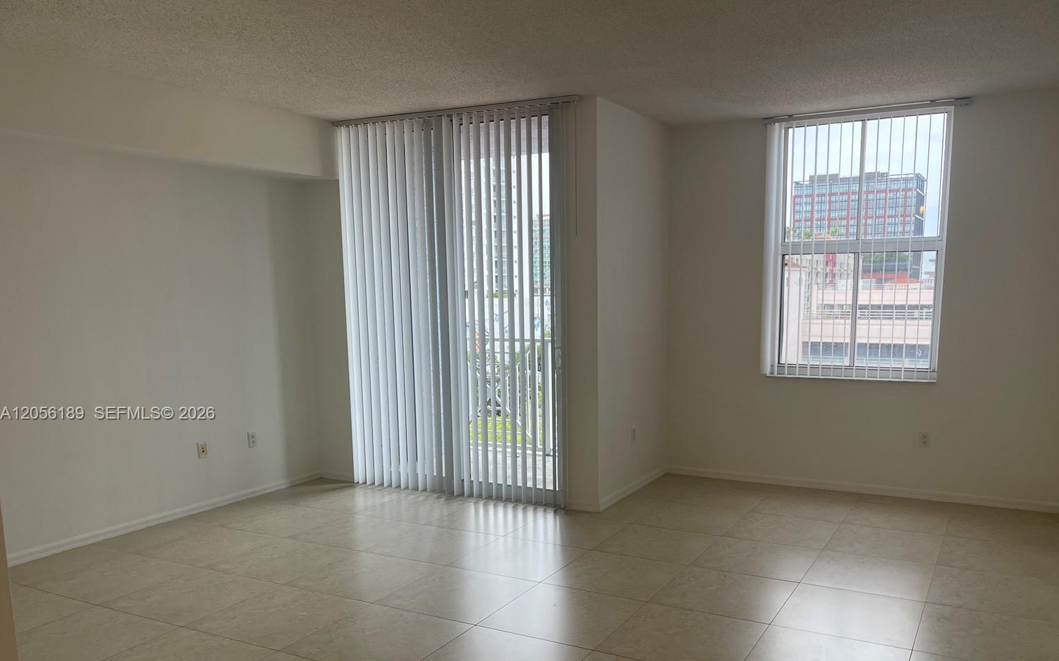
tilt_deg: -9.0
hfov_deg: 66.4
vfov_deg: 44.2
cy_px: 414
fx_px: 808
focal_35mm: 28
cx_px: 557
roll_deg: +0.7
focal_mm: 5.1
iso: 32
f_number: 1.6
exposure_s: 1/178
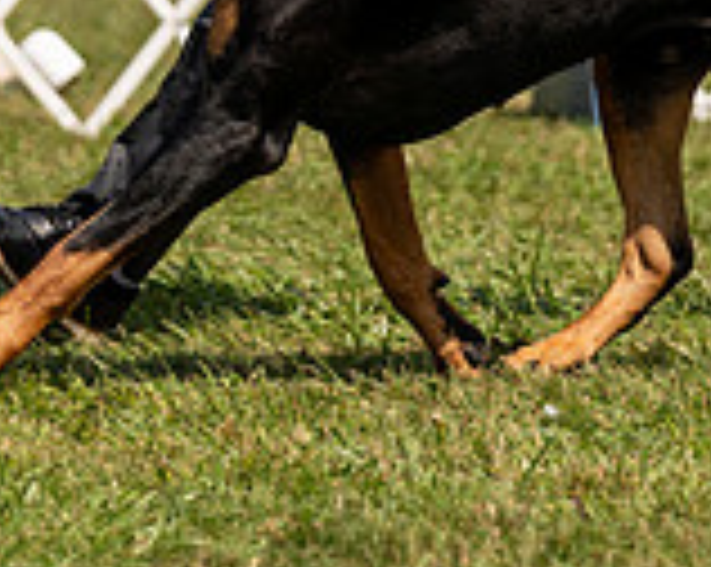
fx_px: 12064
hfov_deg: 3.4
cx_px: 335
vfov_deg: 2.7
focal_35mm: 574
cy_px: -302
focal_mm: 143
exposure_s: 1/3200
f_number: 2.8
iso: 200
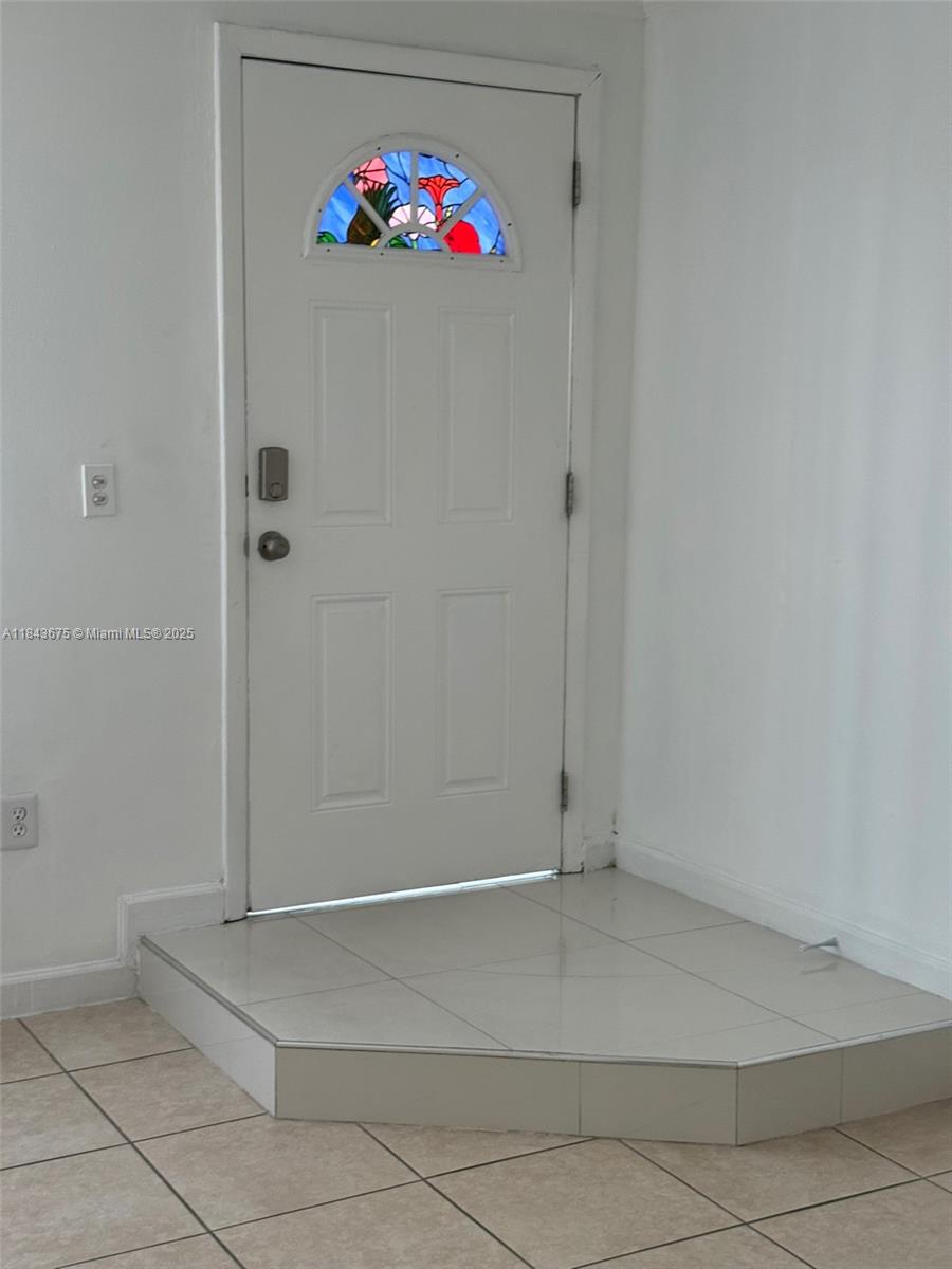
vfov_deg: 39.7
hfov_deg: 30.3
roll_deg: -0.5
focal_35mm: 48
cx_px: 476
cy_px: 634
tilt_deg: -9.4
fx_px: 1760
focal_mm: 6.76
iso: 100
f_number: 1.78
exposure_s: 1/84
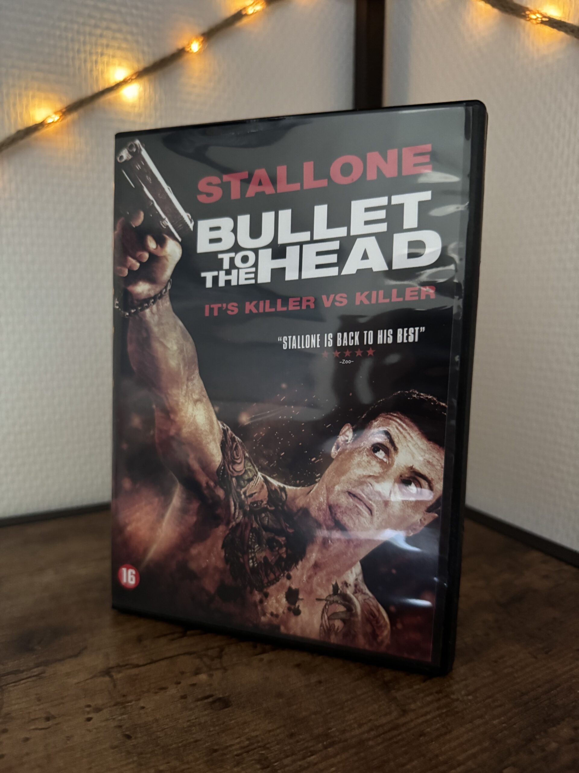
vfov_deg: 71.6
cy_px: 386
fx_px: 535
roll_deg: +0.2
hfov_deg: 56.8
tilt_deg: -8.1
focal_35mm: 24
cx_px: 290
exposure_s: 1/33
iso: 1000
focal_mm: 6.76
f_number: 1.78
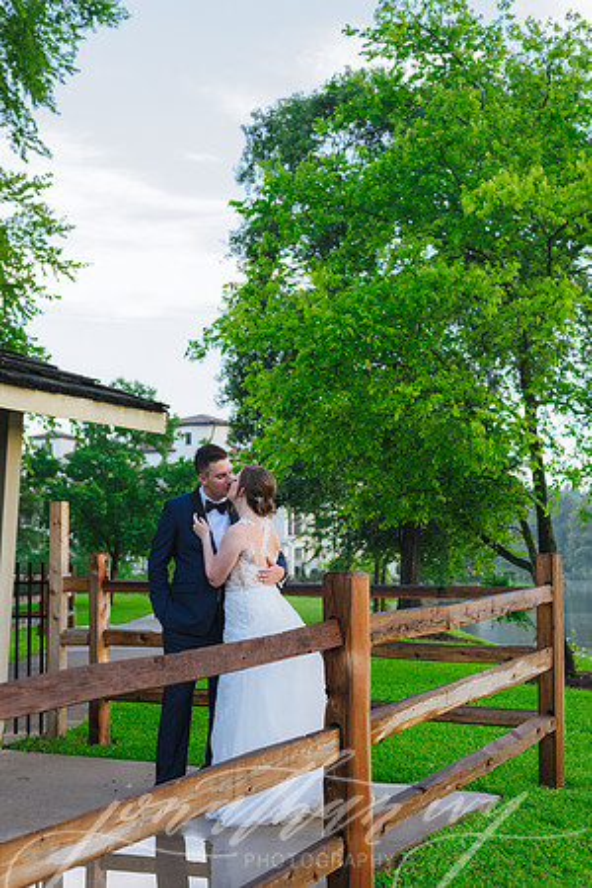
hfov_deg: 27.0
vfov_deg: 39.6
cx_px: 296
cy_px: 444
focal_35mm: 50
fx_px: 1233
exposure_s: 1/250
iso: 640
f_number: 4
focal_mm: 50
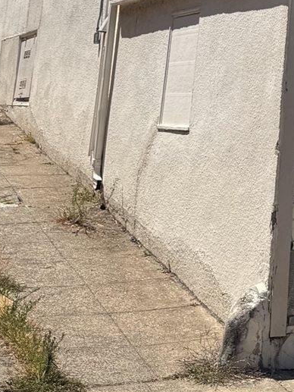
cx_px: 461
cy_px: -259
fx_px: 1211
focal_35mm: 107
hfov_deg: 13.0
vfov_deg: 16.2
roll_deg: -0.6
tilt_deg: +17.7
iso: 80
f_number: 1.78
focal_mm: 6.76
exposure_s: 1/5814
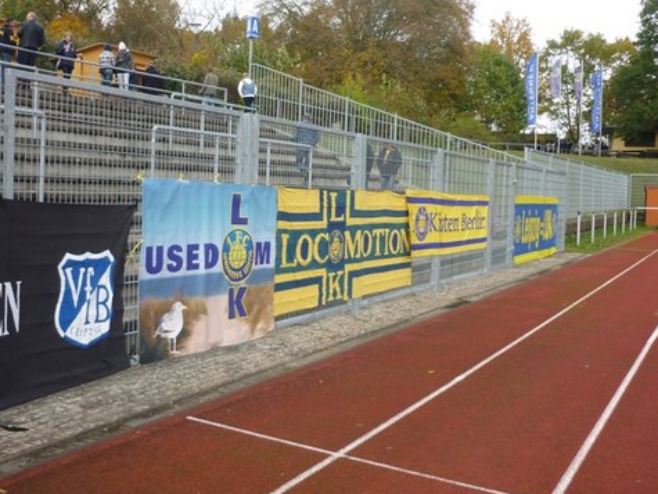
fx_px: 704
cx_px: 292
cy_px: 226
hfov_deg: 50.0
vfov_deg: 38.7
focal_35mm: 37
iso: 80
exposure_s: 1/250
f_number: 2.8
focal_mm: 5.5
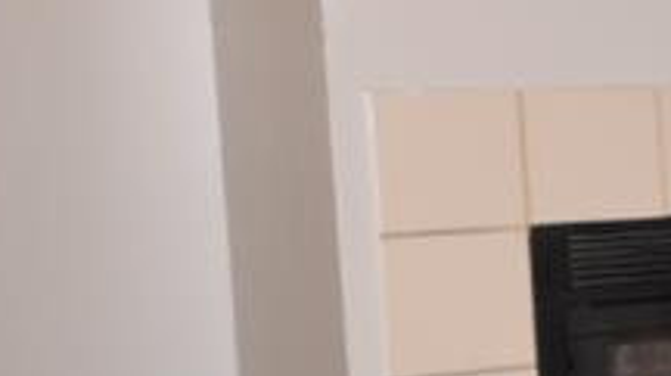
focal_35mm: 109
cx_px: 1491
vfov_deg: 11.1
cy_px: 275
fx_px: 1937
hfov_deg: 14.6
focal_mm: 10
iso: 220
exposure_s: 1/125
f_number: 5.6
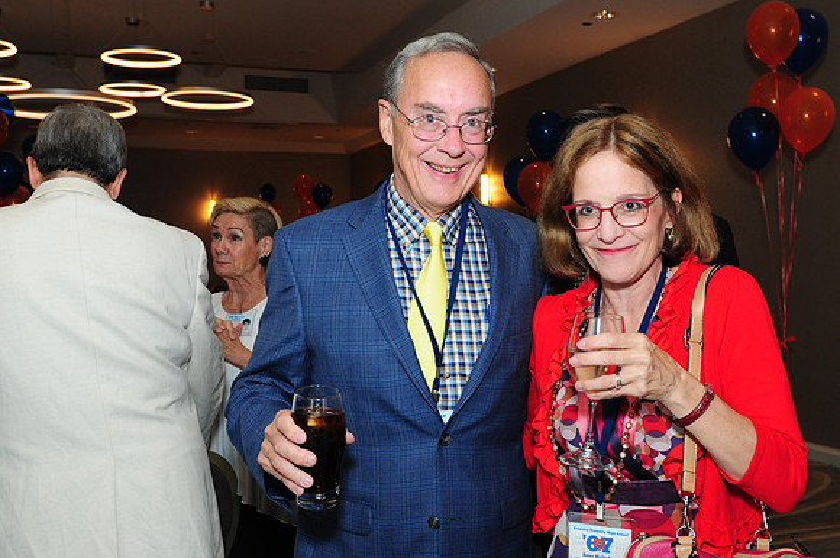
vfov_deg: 36.8
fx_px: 839
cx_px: 420
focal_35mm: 36
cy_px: 279
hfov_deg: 53.2
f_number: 5
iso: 500
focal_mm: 24
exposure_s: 1/60
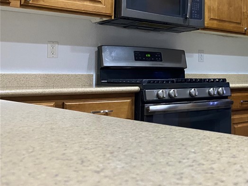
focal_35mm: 51
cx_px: 243
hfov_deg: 34.4
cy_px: 58
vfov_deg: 28.3
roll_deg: +0.0
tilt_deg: +2.6
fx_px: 366
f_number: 1.8
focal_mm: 4.25
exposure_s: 1/40
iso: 500
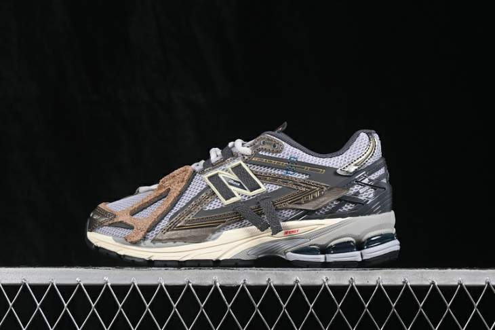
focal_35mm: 75
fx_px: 1031
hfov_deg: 27.0
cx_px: 248
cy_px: 165
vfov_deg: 18.2
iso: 160
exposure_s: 1/80
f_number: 7.1
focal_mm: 50
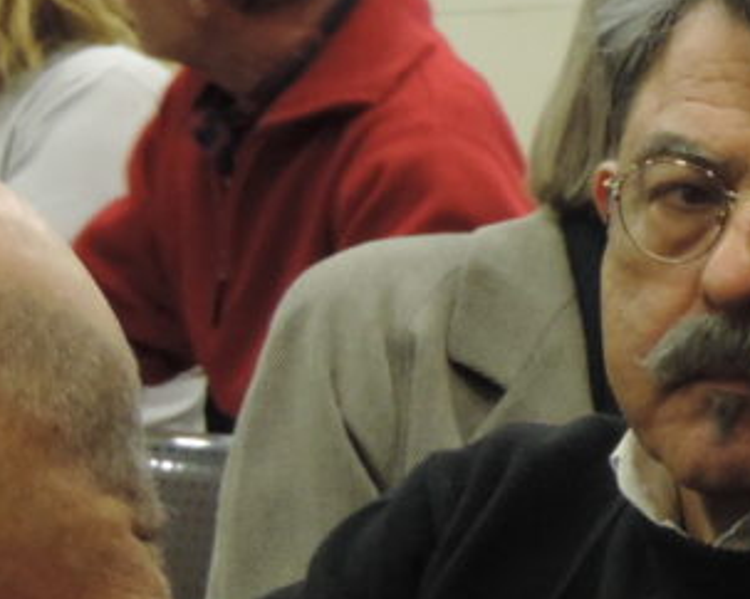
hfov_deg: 4.8
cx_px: 1260
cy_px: 92
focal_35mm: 396
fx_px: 8784
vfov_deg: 3.9
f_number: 4.2
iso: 720
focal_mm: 21.4
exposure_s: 1/25
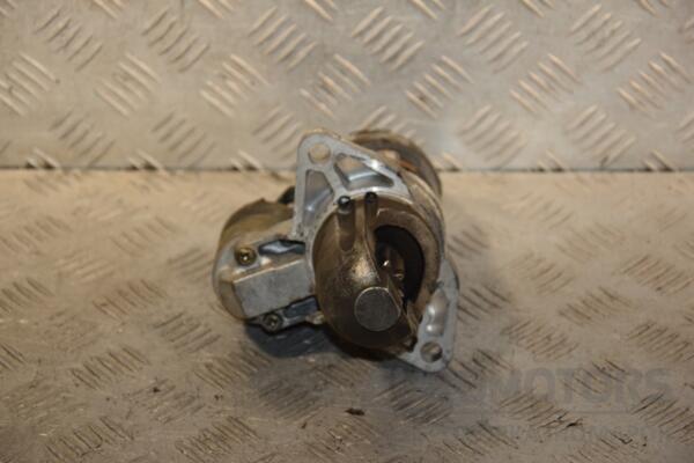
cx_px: 347
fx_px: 2024
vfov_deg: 13.0
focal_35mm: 105
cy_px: 232
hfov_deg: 19.5
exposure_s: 1/200
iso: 800
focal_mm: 70
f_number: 5.6
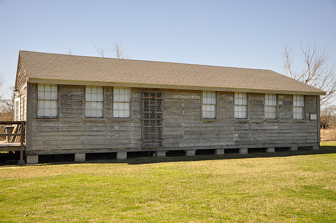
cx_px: 168
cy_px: 112
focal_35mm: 39
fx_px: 363
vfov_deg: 34.1
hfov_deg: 49.6
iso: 200
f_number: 5.6
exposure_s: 1/125
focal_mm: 26
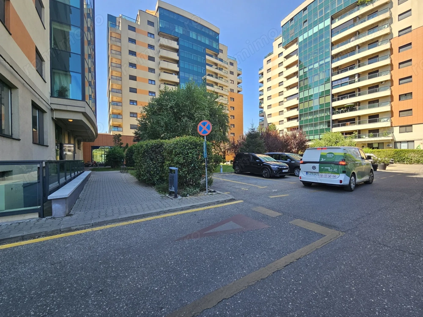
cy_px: 158
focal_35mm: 13
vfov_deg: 89.9
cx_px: 212
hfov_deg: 106.2
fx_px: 159
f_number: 2.2
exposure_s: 1/539
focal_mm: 2.2
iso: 50
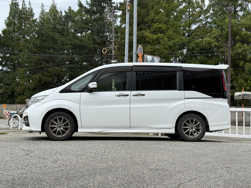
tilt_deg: +2.8
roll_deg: -1.6
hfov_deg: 39.7
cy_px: 94
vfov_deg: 30.3
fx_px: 348
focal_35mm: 48
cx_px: 126
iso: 64
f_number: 1.78
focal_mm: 6.76
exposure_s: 1/2577
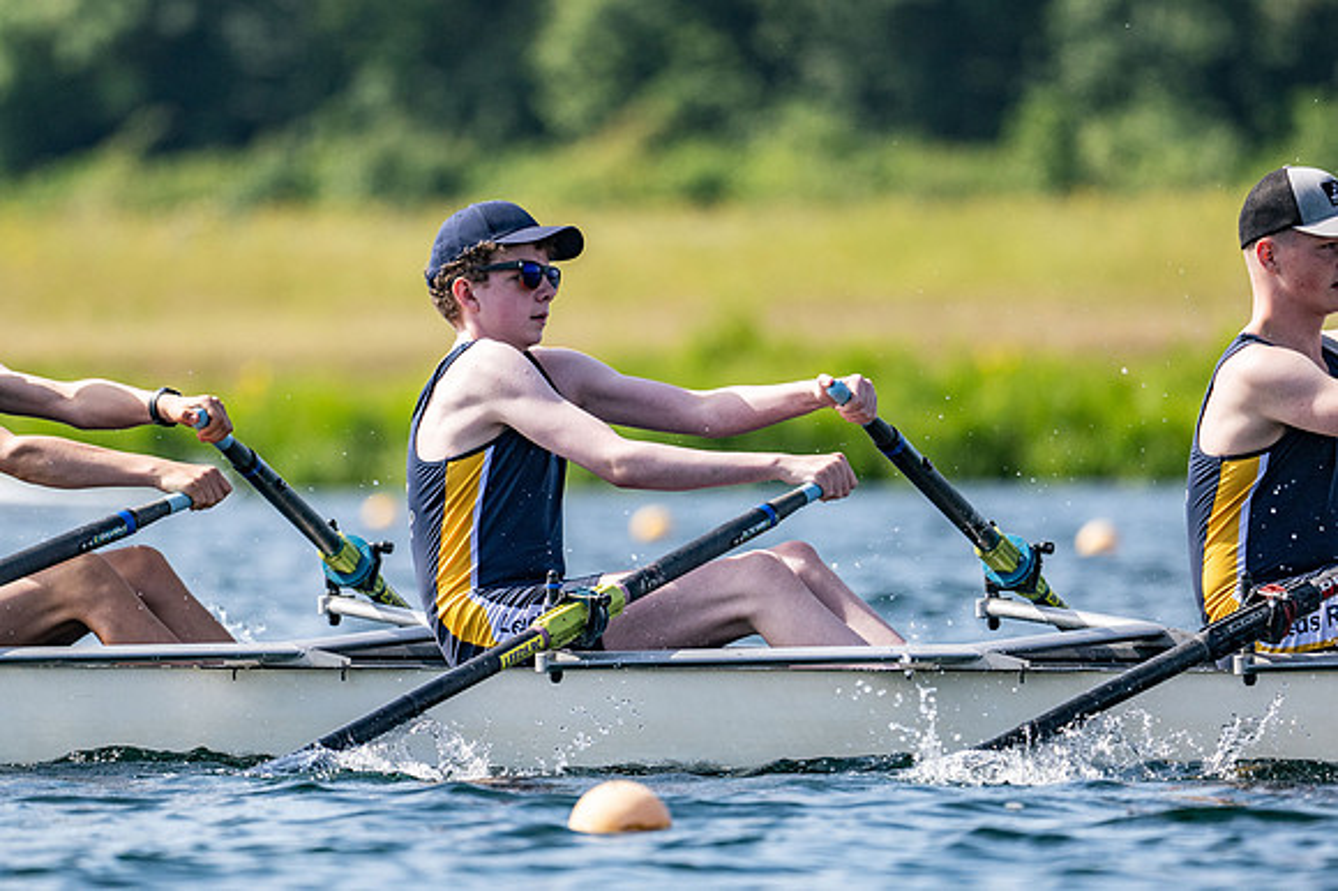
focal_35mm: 600
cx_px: 669
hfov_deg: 3.4
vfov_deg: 2.3
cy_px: 446
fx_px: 22286
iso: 280
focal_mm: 400
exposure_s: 1/2500
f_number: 4.5
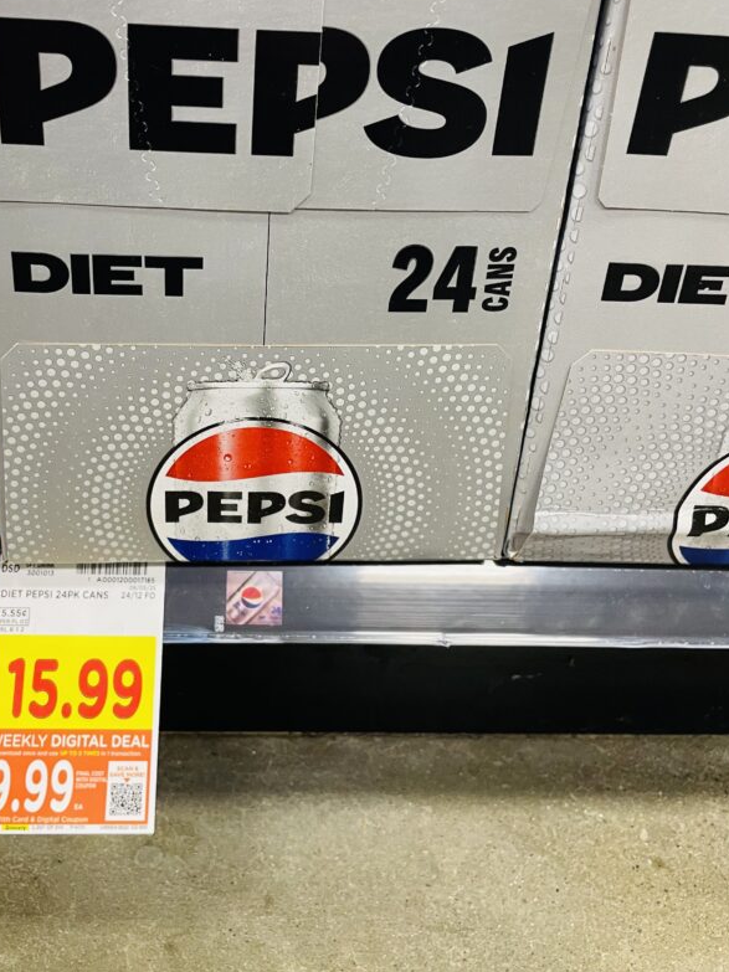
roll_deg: -1.5
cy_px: 339
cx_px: 267
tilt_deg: -25.5
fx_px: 955
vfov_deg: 53.1
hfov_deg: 41.4
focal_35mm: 34
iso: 160
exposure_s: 1/60
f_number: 1.6
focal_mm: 4.2
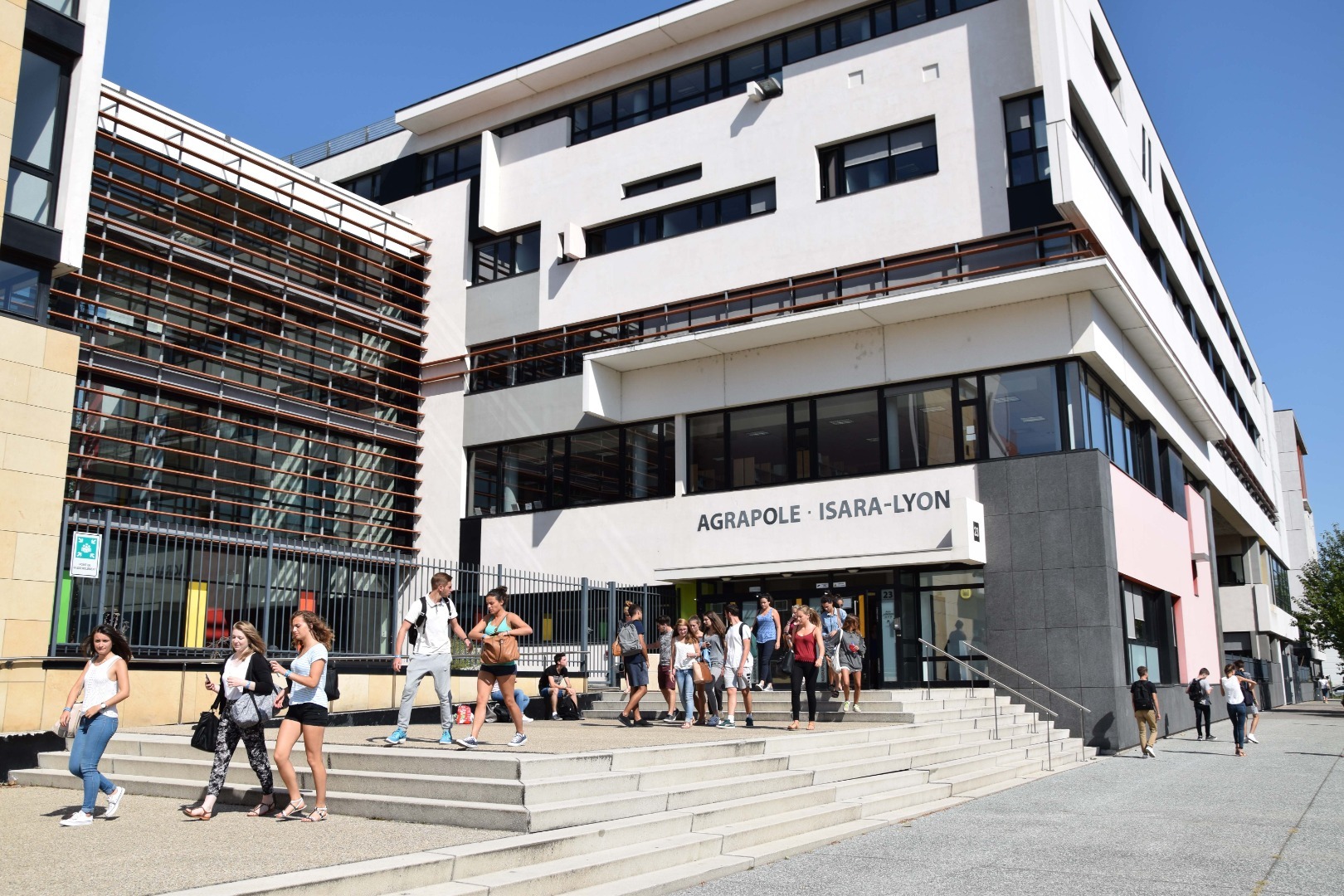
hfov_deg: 59.5
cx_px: 672
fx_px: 1176
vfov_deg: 41.7
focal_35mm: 32
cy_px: 448
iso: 100
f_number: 8
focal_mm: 21
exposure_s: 1/250
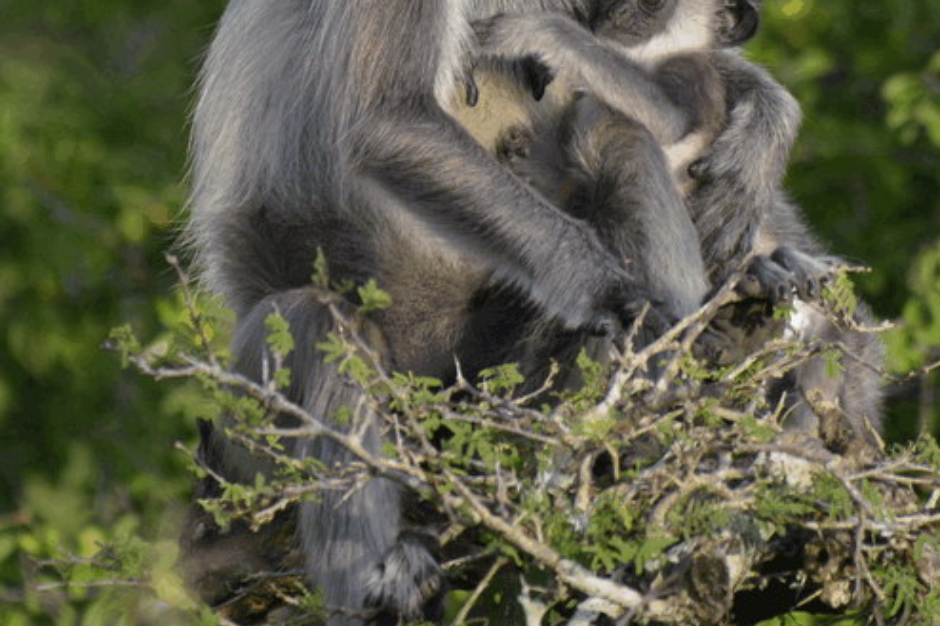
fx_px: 35654
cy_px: 61
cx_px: 460
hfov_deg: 1.5
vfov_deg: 1.0
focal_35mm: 1366
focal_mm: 500
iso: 250
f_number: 6.3
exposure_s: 1/250
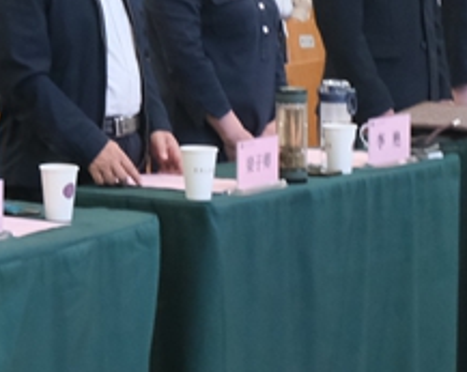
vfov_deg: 6.6
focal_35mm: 230
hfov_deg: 8.1
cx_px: -346
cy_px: -125
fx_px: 3175
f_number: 5.6
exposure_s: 1/15
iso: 3200
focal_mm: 39.6
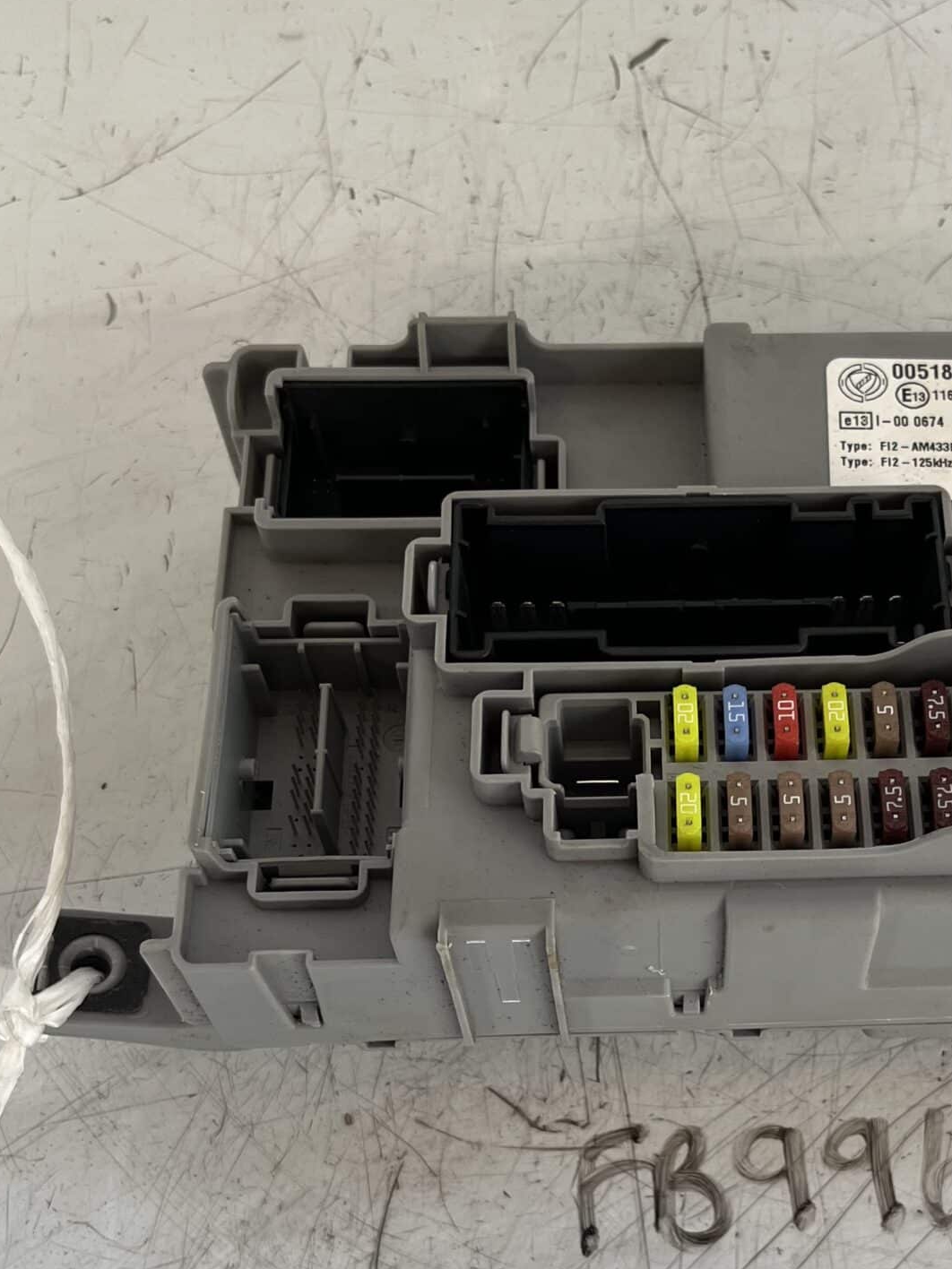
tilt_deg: -77.1
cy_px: 854
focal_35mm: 47
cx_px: 736
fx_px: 1723
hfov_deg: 30.3
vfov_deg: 39.9
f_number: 1.6
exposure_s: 1/121
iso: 80
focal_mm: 5.1
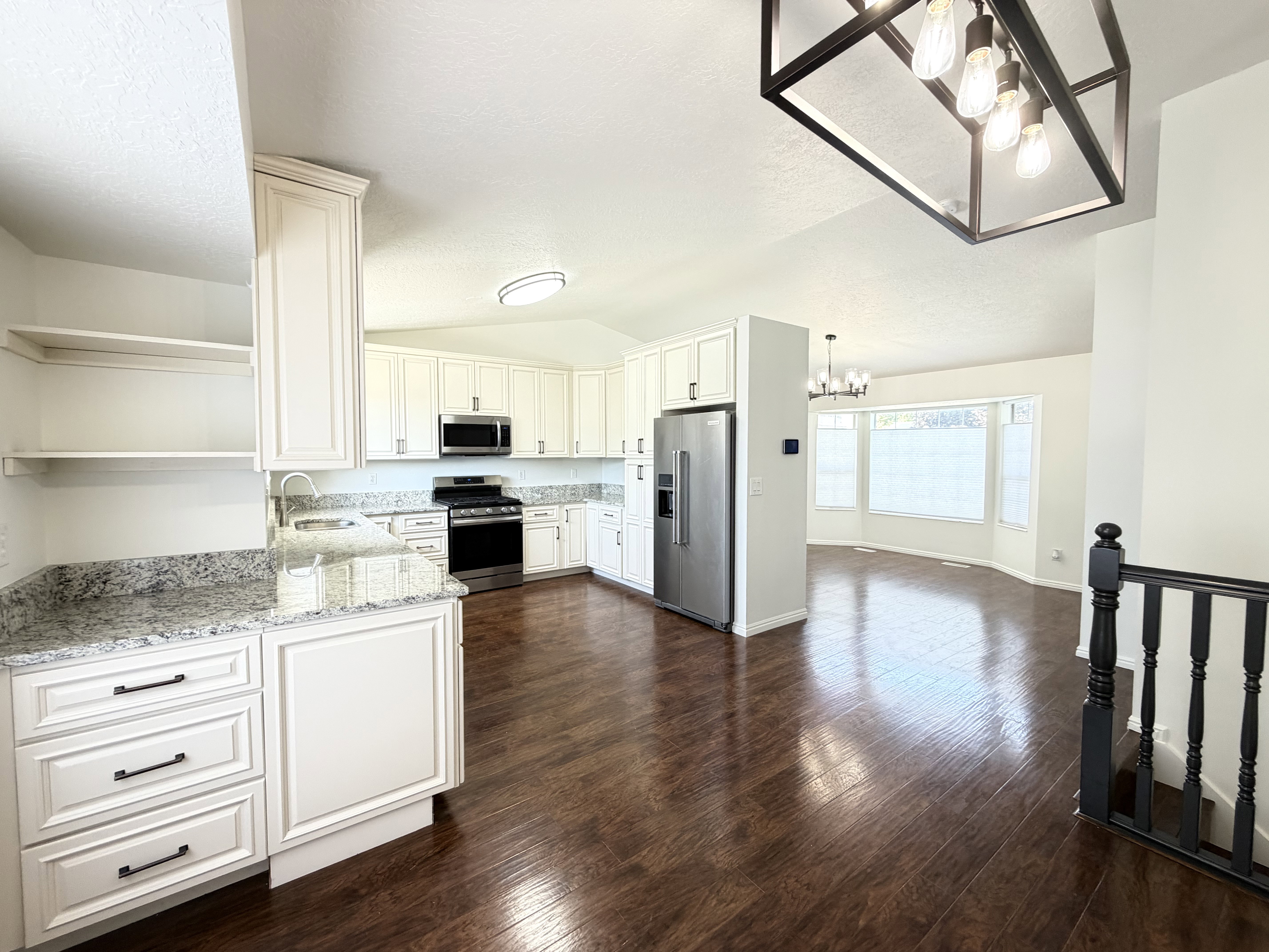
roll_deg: +1.9
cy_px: 476
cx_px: 634
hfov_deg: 102.1
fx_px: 513
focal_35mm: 14
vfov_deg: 85.7
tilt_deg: +0.5
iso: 200
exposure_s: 1/60
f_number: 2.2
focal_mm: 2.22
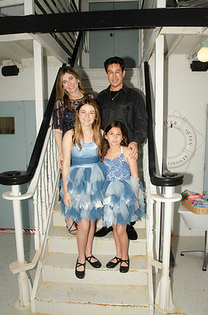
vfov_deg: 62.0
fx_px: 261
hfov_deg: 43.4
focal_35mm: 30
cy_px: 152
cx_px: 103
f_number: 6.3
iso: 400
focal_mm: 18
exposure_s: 1/250
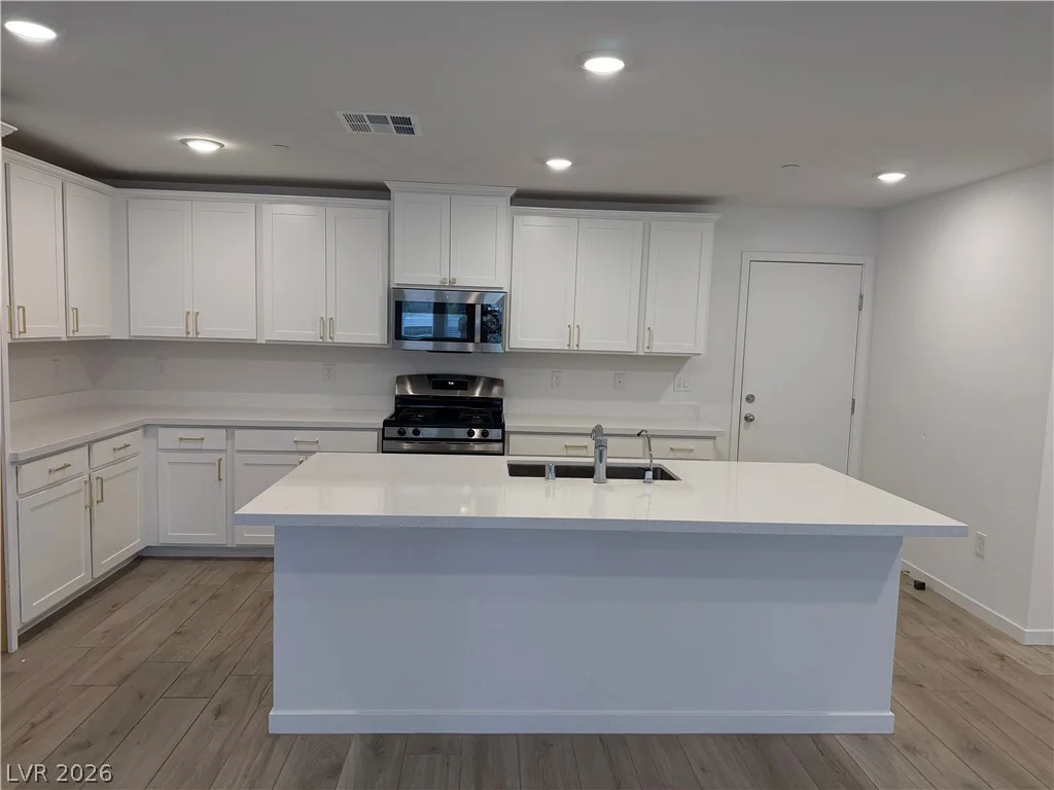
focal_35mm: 24
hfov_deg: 71.6
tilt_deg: -6.2
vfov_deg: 56.8
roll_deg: -2.4
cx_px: 527
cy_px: 395
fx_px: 731
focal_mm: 6.76
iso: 200
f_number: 1.78
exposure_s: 1/183
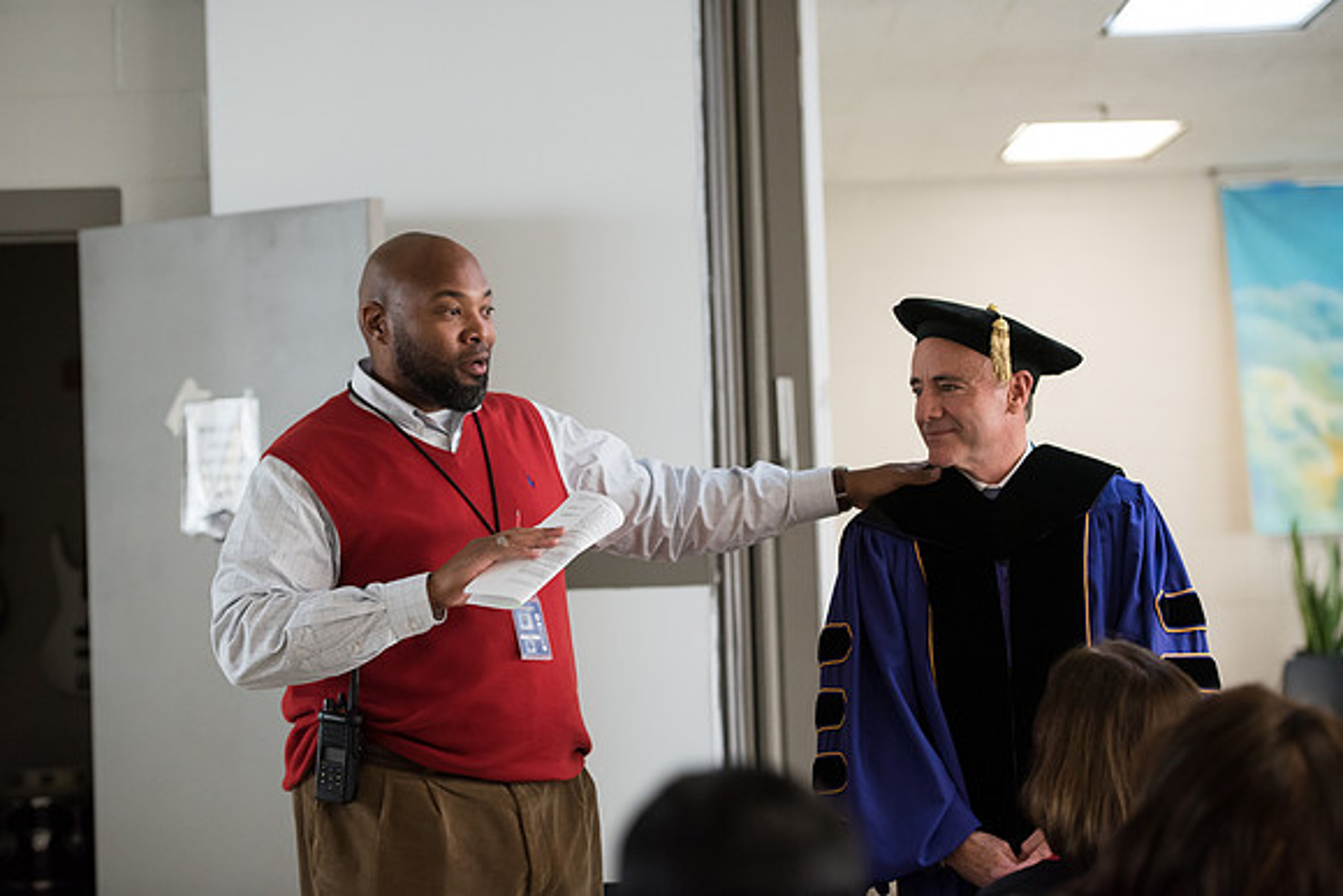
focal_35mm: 90
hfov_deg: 22.6
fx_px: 3358
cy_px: 448
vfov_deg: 15.2
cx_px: 672
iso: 2500
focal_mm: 90
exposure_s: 1/320
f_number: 3.2
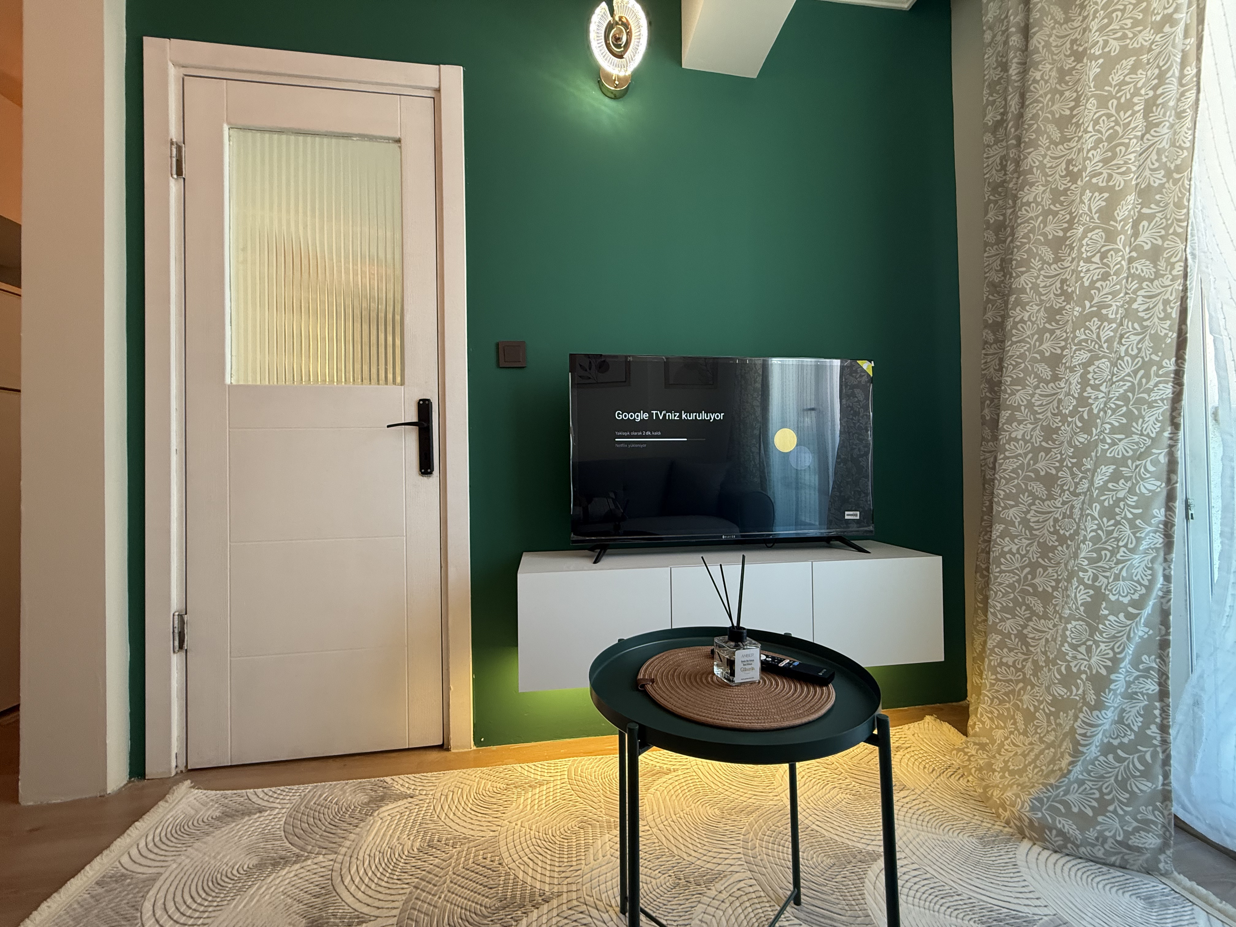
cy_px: 464
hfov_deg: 102.1
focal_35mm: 14
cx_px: 618
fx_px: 500
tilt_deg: +1.7
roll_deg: +1.3
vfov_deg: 85.7
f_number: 2.2
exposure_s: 1/100
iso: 200
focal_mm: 2.22
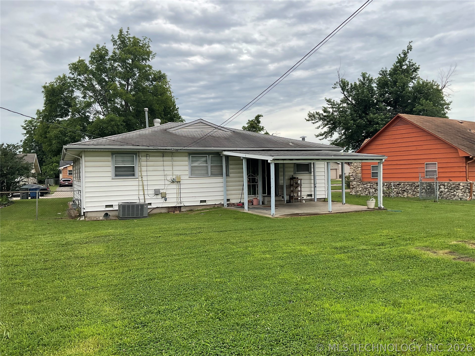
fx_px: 398
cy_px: 178
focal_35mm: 29
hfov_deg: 61.7
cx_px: 238
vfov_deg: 48.2
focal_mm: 3
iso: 16
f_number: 1.8
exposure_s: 1/1221
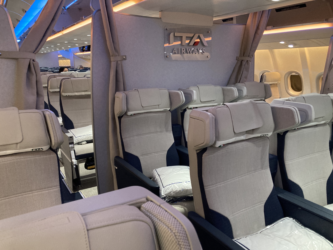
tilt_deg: -11.4
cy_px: 125
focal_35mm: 28
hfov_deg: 63.4
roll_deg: +0.6
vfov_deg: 49.7
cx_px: 166
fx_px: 269
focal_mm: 3.99
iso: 400
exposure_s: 1/27
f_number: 1.8
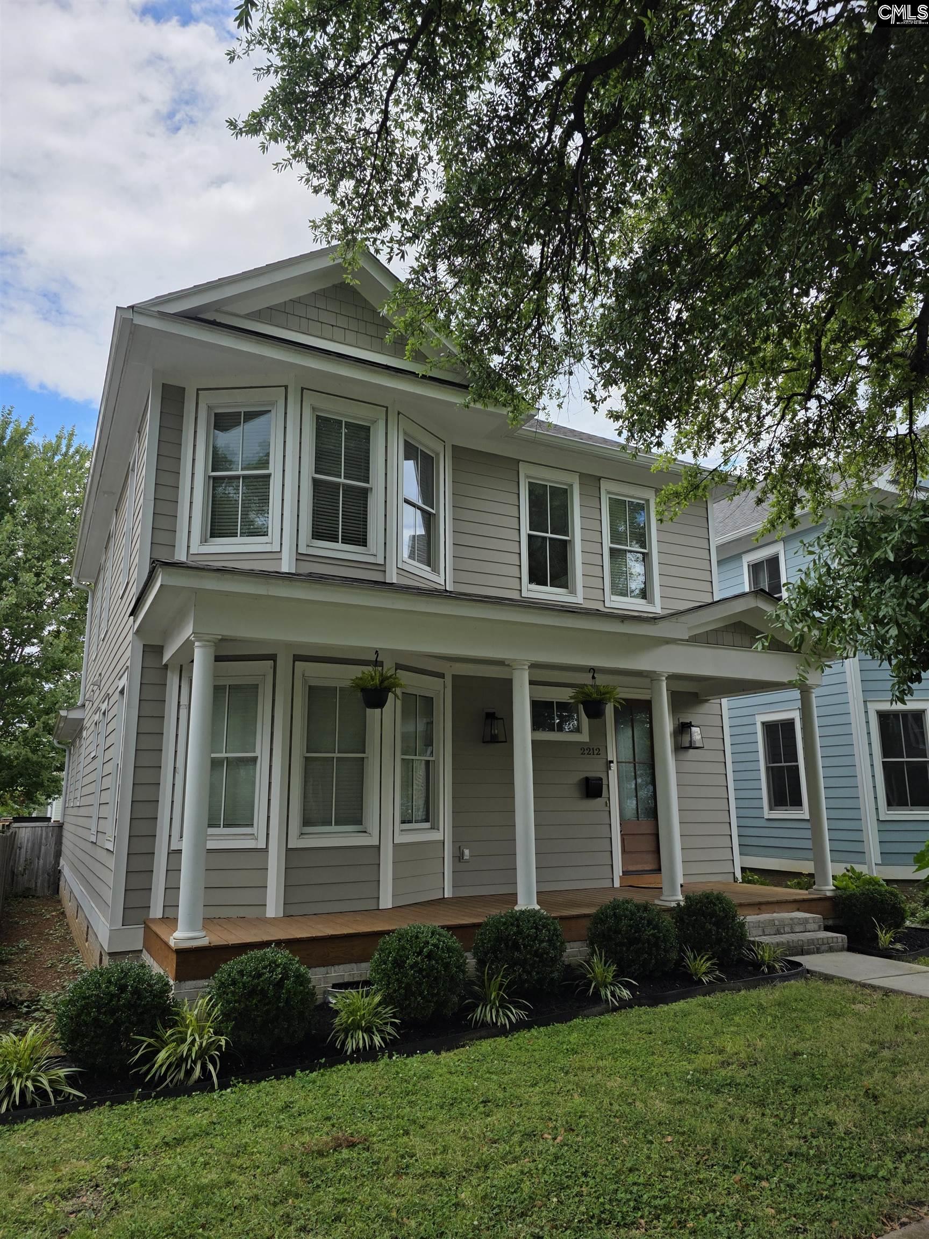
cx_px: 464
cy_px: 620
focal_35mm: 23
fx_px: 823
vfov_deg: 73.9
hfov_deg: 58.9
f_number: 1.7
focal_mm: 6.3
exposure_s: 1/5447
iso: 80
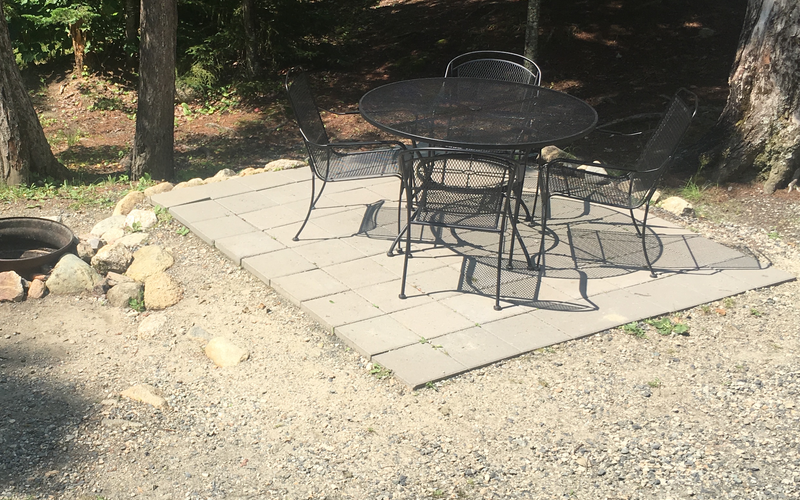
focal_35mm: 50
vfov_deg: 25.8
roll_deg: +0.6
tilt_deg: -22.0
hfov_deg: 39.5
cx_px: 226
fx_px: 1090
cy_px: 225
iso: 25
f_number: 2.2
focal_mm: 4.15
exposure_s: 1/905
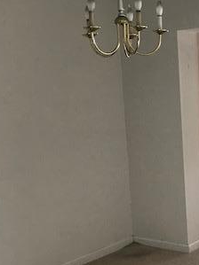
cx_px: 203
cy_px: 169
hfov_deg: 23.3
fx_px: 460
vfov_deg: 32.0
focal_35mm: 60
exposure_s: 1/24
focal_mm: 3.99
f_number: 1.8
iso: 40
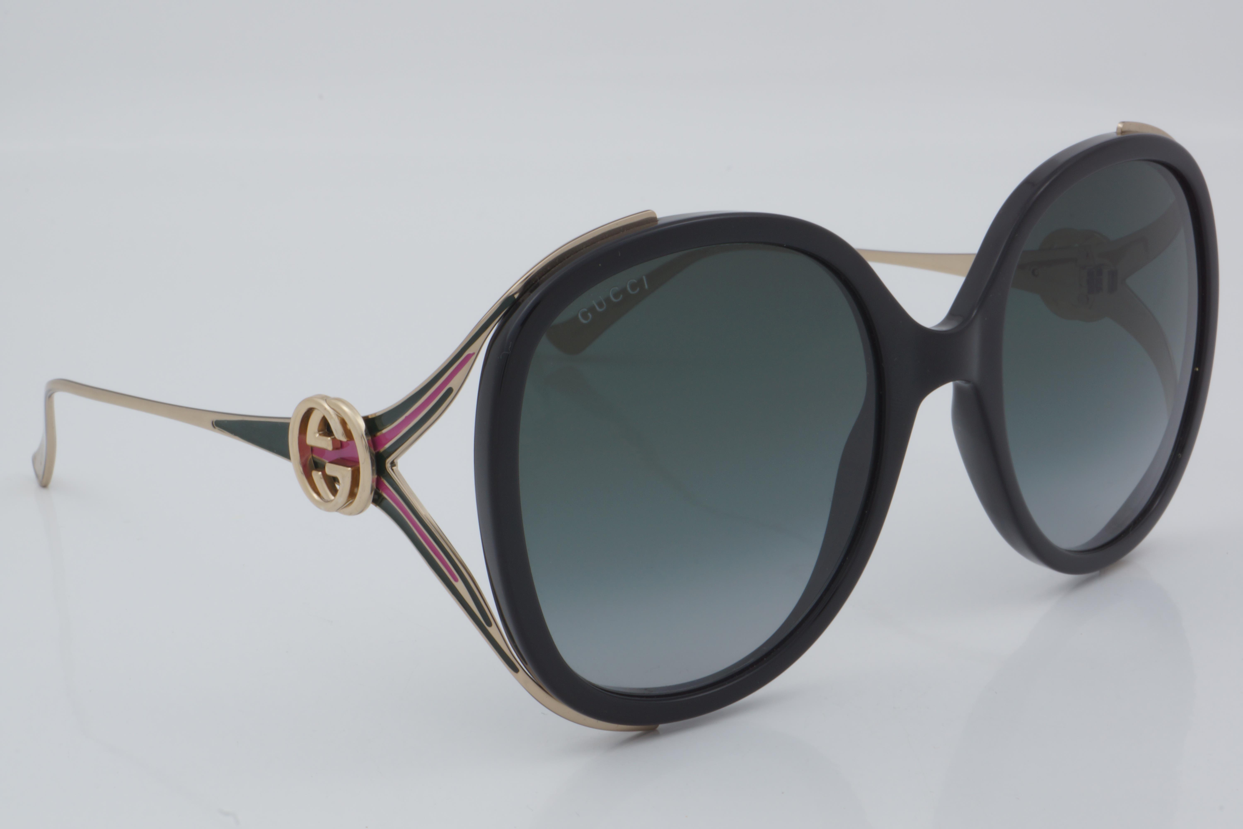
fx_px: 2589
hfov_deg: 27.0
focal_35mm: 75
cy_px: 414
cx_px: 622
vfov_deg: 18.2
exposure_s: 1/4
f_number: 32
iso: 100
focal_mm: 50
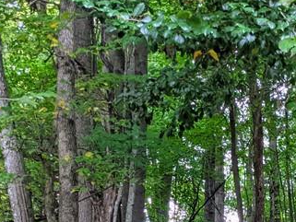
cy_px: 240
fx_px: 736
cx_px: 194
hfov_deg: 22.7
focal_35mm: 86
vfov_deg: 16.7
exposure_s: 1/178
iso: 796
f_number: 1.73
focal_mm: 4.38
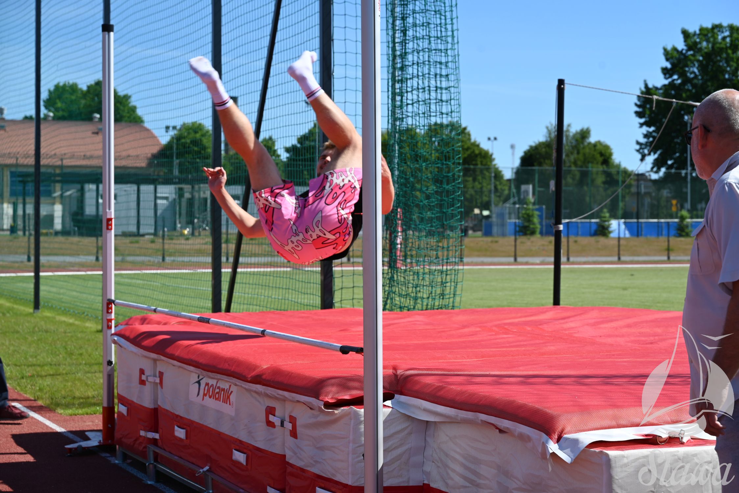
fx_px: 1540
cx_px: 370
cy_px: 246
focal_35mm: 75
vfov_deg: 18.2
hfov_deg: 27.0
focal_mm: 75
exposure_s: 1/400
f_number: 7.1
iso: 100
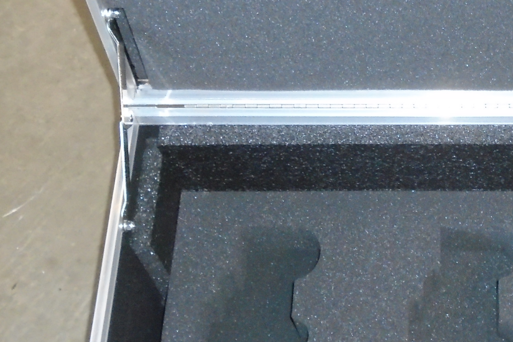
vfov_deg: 18.2
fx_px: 1069
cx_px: 469
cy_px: 147
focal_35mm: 75
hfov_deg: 26.0
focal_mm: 5.5
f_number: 3.5
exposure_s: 1/40
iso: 400
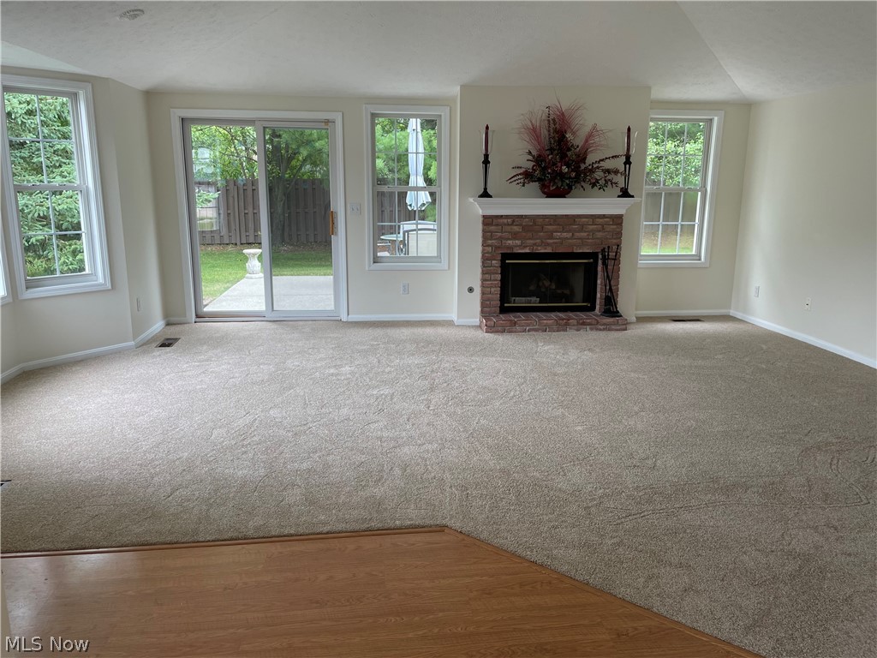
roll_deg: -0.1
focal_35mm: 26
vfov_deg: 53.1
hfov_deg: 67.3
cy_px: 329
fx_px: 659
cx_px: 438
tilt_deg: -11.5
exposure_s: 1/121
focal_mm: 4.2
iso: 40
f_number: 1.6
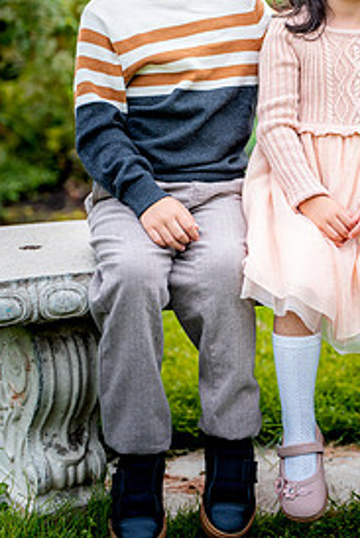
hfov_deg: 16.6
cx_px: 270
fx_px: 1228
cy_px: 143
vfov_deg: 24.5
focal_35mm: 82
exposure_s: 1/800
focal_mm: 50
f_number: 2
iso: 200
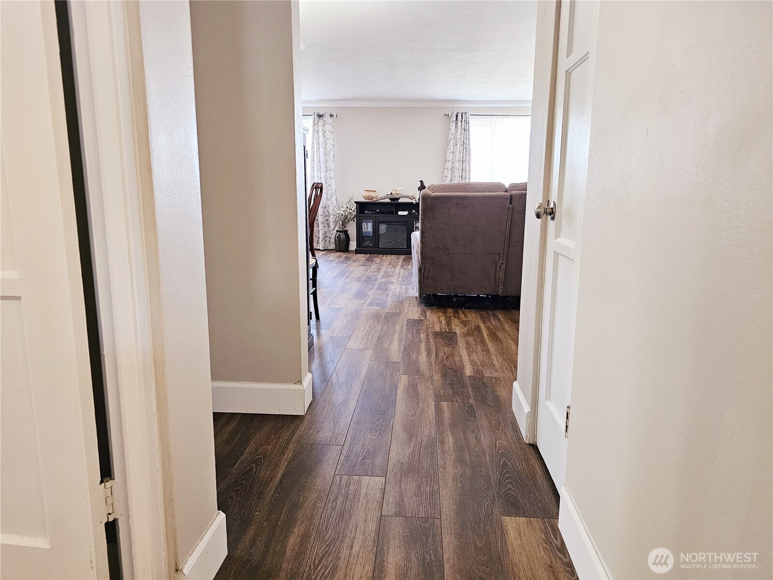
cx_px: 386
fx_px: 514
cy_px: 290
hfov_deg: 73.9
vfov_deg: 58.9
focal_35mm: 23
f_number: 1.7
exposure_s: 1/120
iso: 800
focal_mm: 6.3
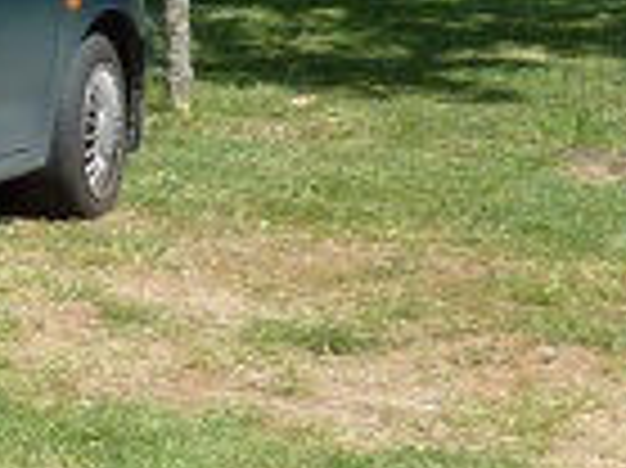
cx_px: -1000
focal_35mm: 164
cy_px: -202
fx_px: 2963
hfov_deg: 10.1
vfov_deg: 8.8
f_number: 3.3
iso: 80
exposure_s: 1/640
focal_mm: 4.1
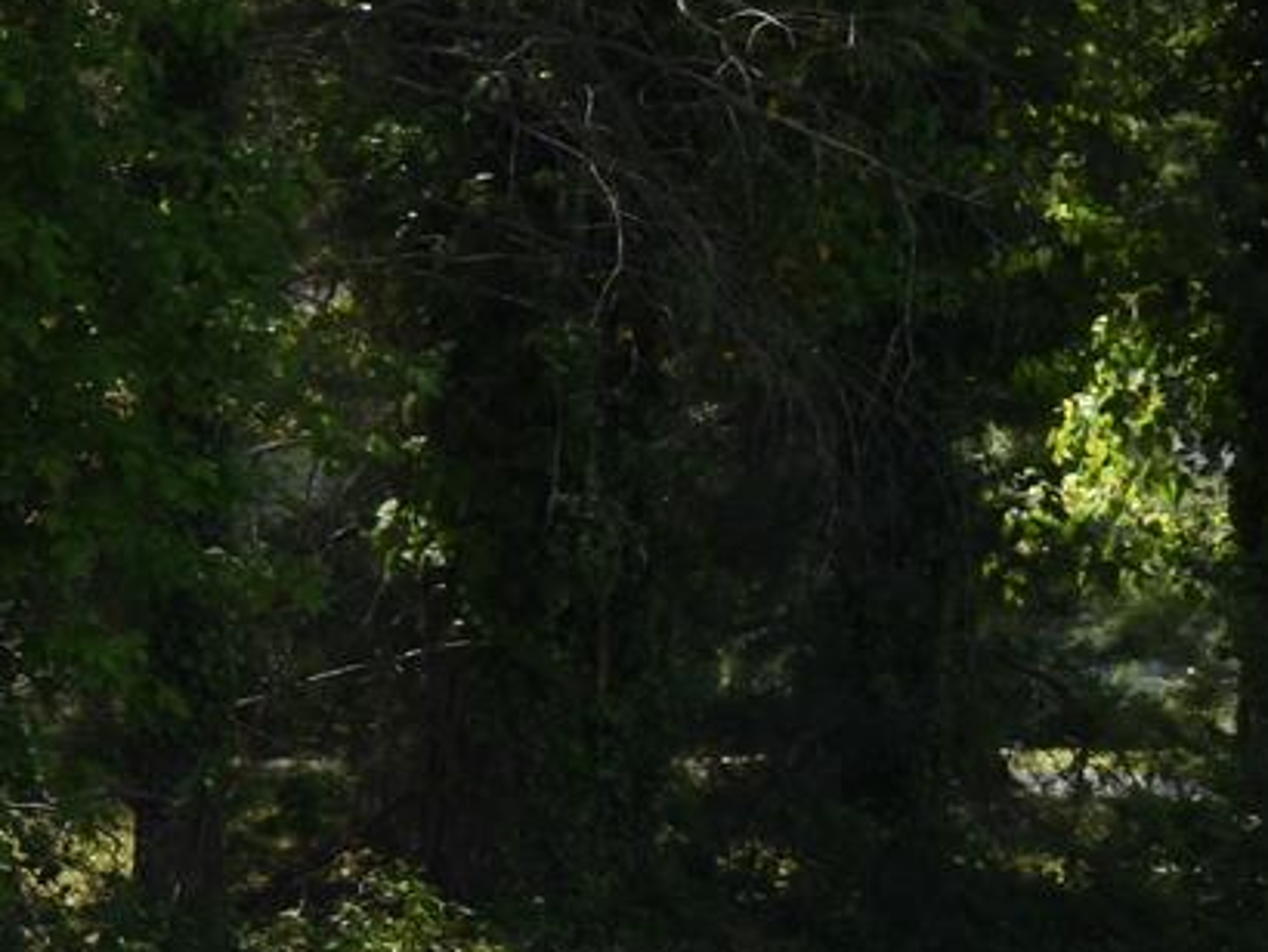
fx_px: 7125
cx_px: -1361
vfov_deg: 7.6
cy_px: 410
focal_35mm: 194
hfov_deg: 9.4
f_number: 8
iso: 100
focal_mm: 27
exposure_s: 1/200
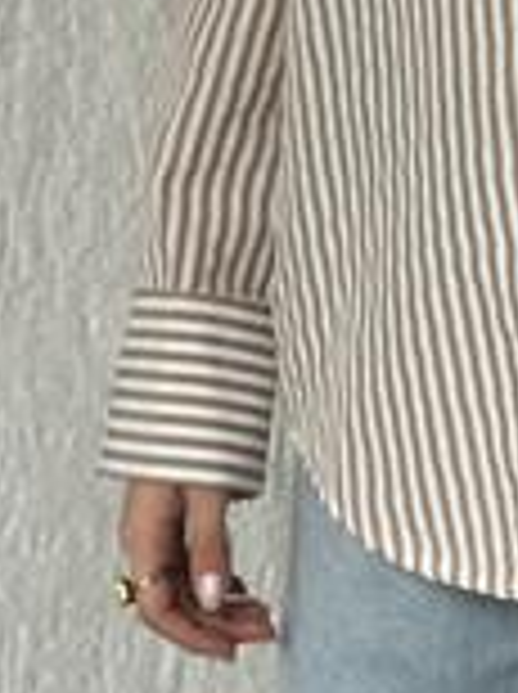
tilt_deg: +0.3
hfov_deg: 10.8
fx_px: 2661
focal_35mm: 133
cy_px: -54
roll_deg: +0.6
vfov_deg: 14.5
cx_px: 685
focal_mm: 6.86
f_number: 1.78
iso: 80
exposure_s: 1/121
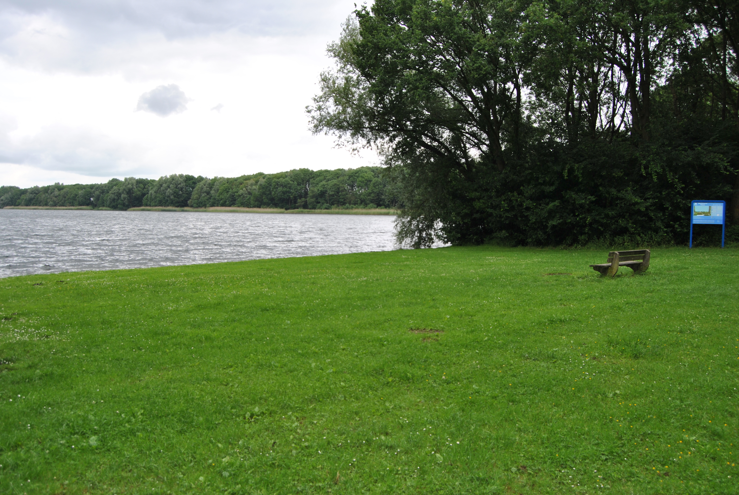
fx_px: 586
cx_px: 370
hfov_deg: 64.5
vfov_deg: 45.8
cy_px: 248
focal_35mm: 28
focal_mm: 19
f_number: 5.6
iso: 100
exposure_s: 1/200
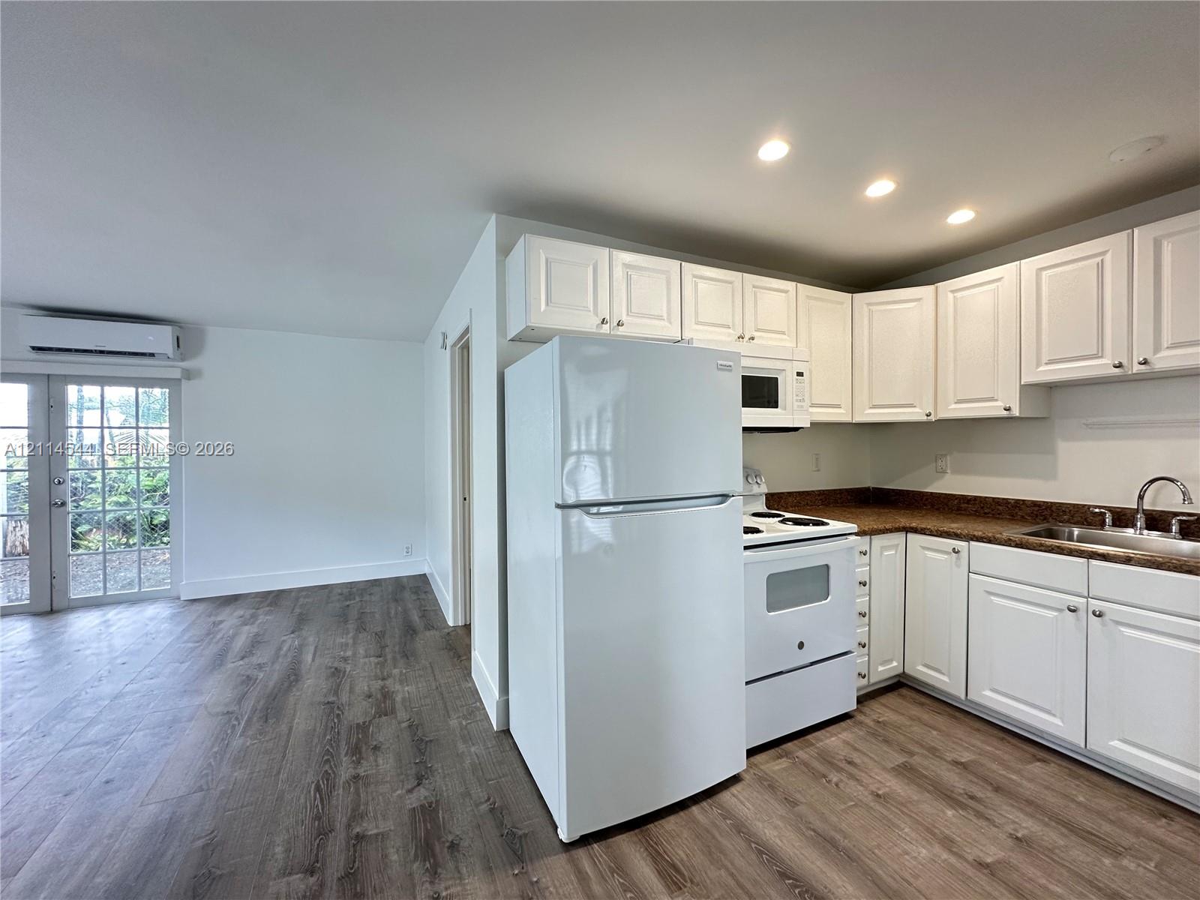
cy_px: 450
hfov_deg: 102.1
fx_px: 485
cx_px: 600
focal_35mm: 14
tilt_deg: +0.6
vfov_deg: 85.7
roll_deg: -0.2
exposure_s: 1/60
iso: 160
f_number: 2.2
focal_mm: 2.22
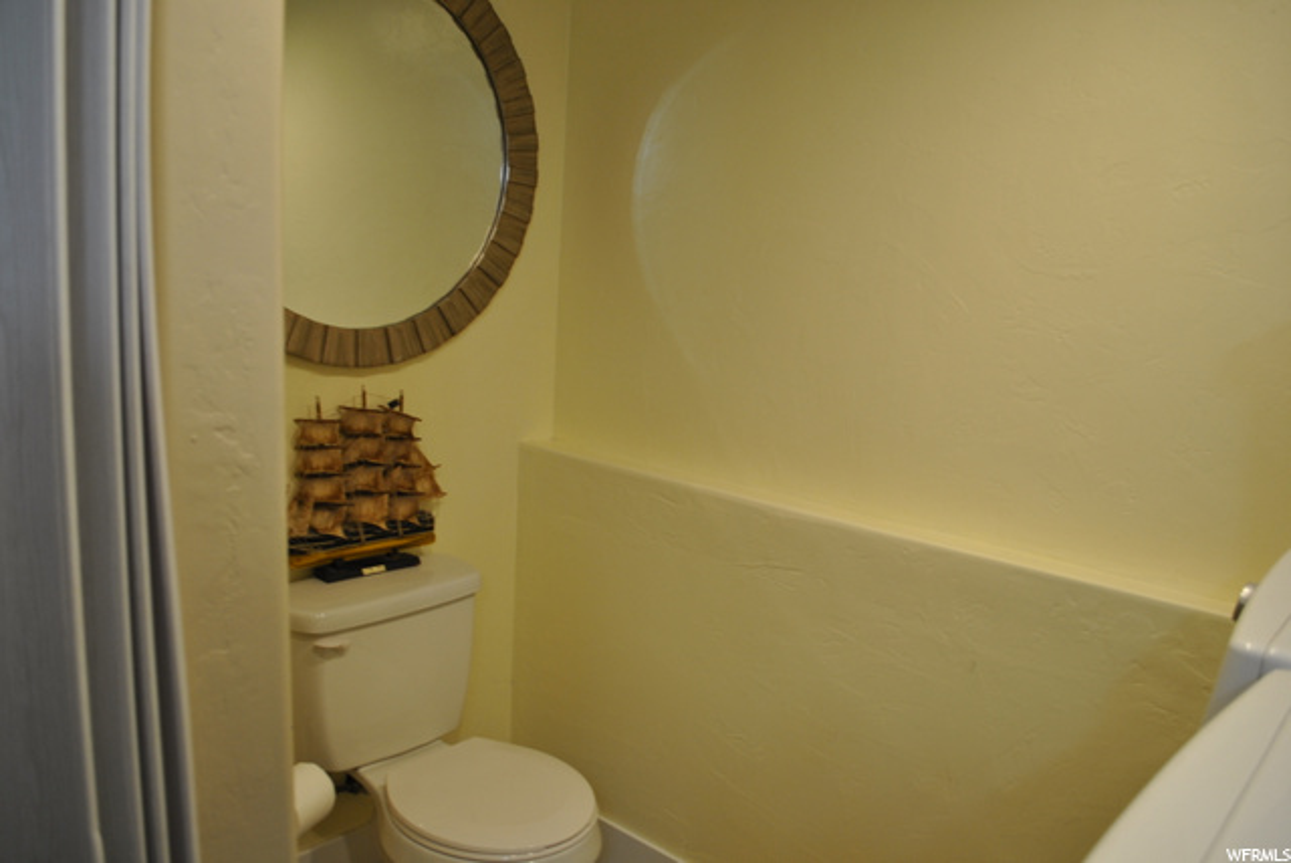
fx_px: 969
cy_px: 432
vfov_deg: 48.0
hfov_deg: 67.3
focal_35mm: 27
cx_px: 646
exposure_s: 1/40
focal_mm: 18
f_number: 3.5
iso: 200
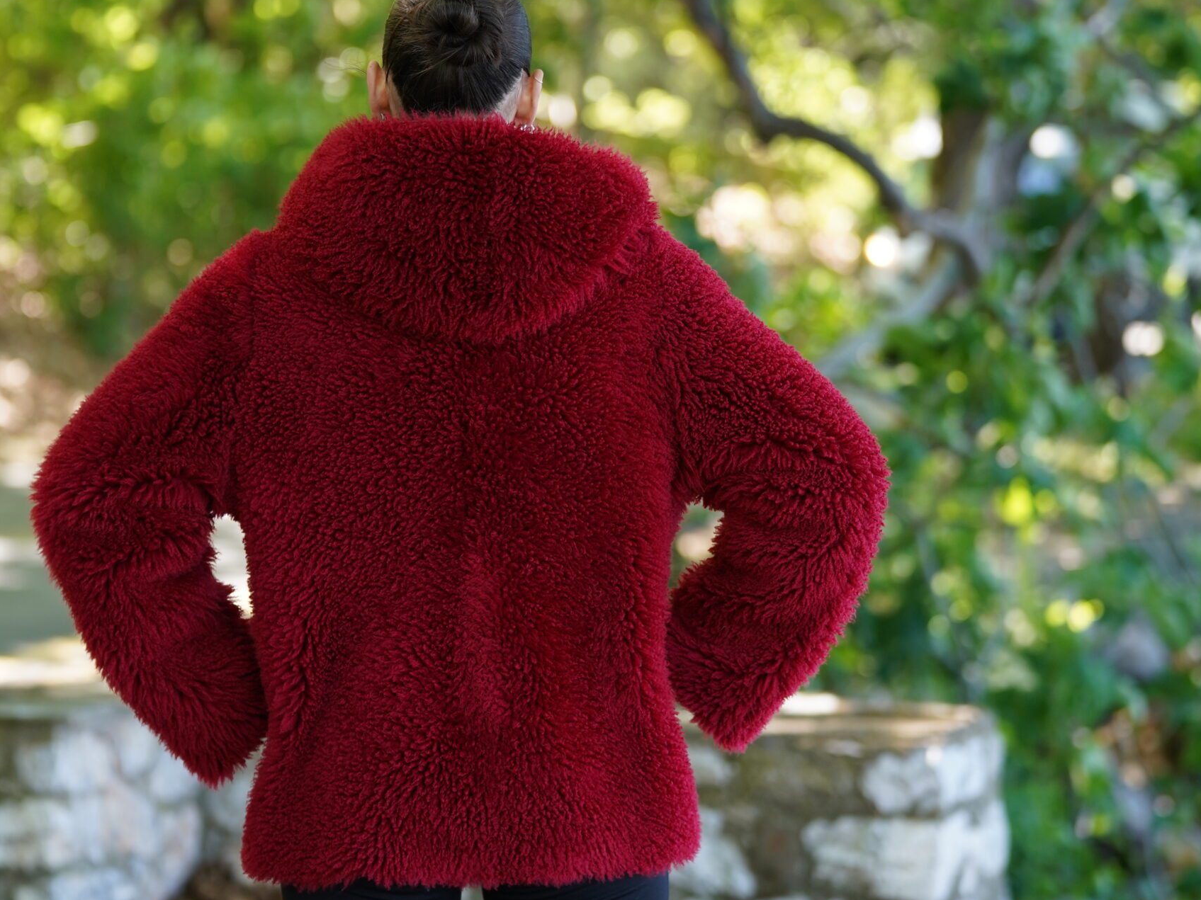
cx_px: 603
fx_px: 4232
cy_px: 376
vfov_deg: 12.1
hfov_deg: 16.2
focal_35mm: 122
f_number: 2.8
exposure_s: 1/320
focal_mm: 84
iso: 500
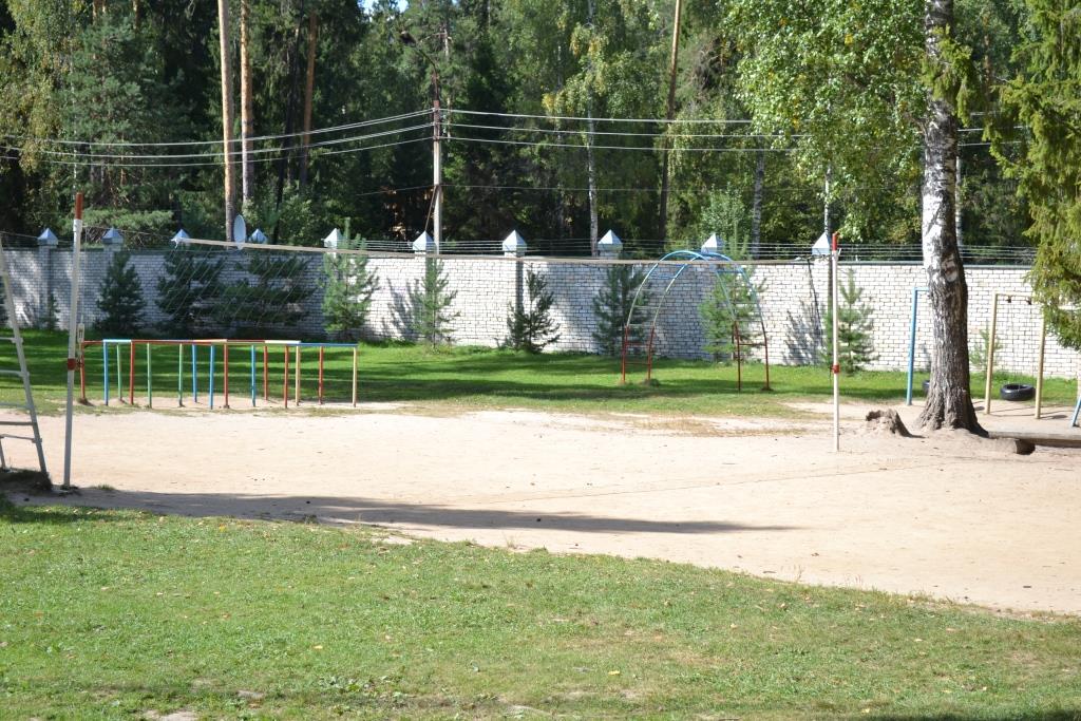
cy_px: 360
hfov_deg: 29.9
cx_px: 540
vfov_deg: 20.2
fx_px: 2027
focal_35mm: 68
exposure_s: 1/200
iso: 100
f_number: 5.3
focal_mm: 45
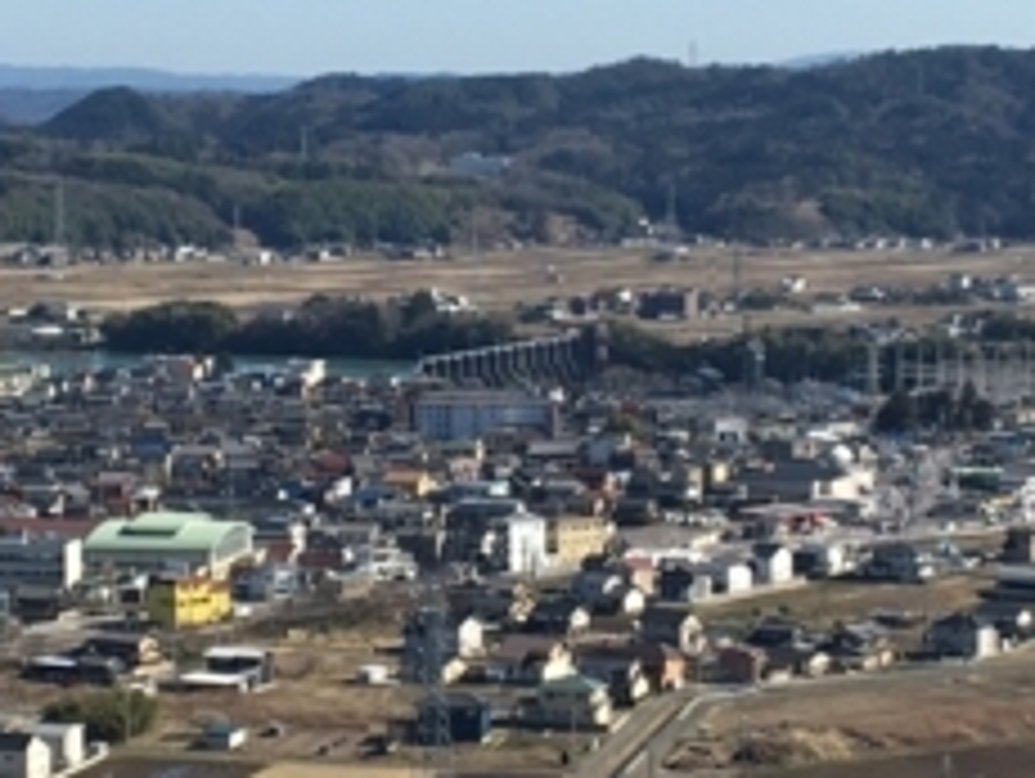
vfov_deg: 11.5
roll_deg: +1.3
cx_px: 454
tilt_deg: -5.3
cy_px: 396
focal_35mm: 129
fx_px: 3861
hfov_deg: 15.3
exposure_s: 1/1399
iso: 25
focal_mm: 4.15
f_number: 2.2
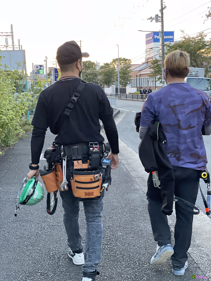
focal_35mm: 52
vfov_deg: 36.8
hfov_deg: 28.0
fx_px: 423
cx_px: 106
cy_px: 140
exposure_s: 1/122
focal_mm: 6
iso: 200
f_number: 2
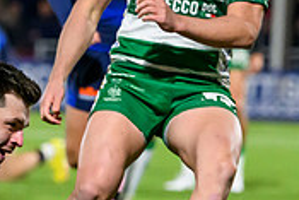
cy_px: 220
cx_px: -65
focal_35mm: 684
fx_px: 5686
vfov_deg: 2.0
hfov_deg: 3.0
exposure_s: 1/1000
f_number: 3.5
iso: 5000
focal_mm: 165
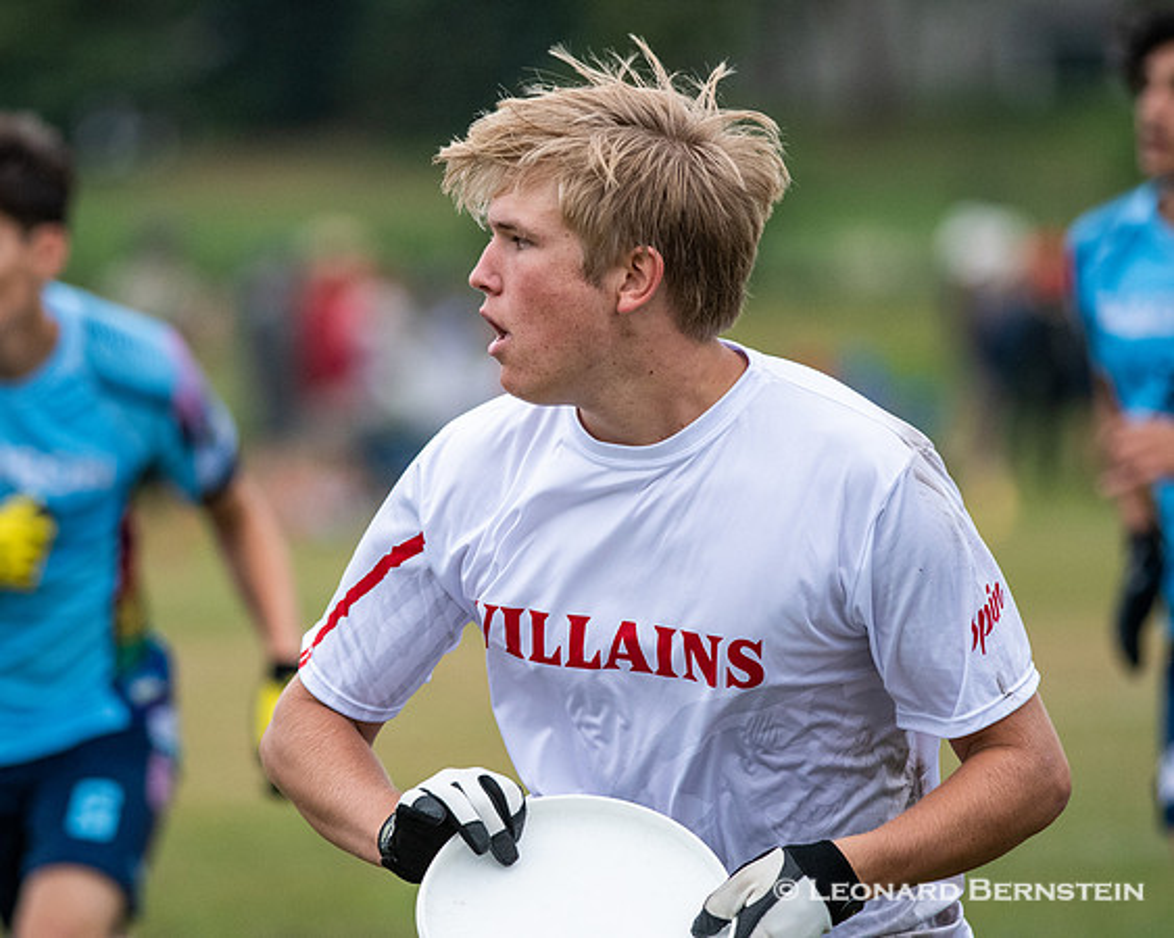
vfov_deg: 3.0
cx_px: 499
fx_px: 17767
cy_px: 465
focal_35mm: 512
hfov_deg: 3.8
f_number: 4
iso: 1600
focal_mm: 300
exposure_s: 1/2000
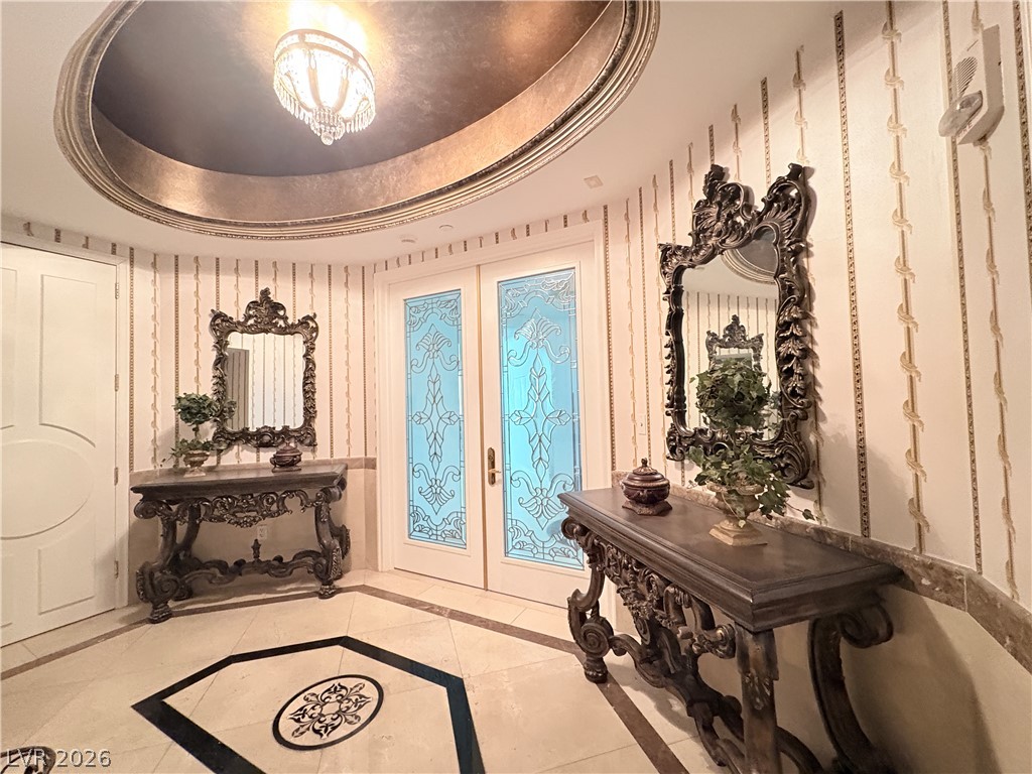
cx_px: 516
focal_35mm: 14
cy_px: 387
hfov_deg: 102.1
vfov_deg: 85.7
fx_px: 417
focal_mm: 2.22
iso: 1250
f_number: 2.2
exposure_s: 1/30
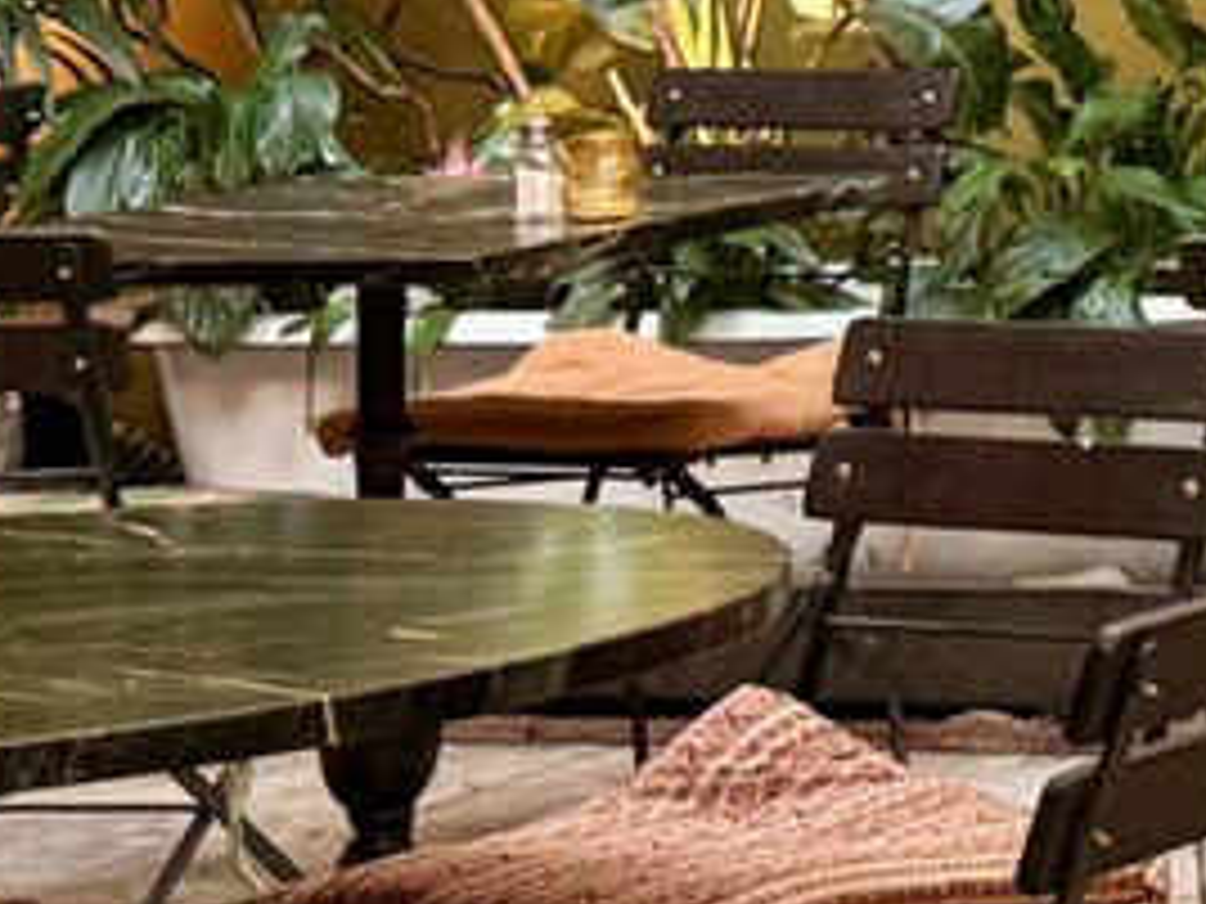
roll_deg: +0.4
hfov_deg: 9.5
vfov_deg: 8.3
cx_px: 3352
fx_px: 5992
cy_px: -688
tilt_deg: +1.5
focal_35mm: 172
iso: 200
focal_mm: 6.76
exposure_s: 1/82
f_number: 1.78
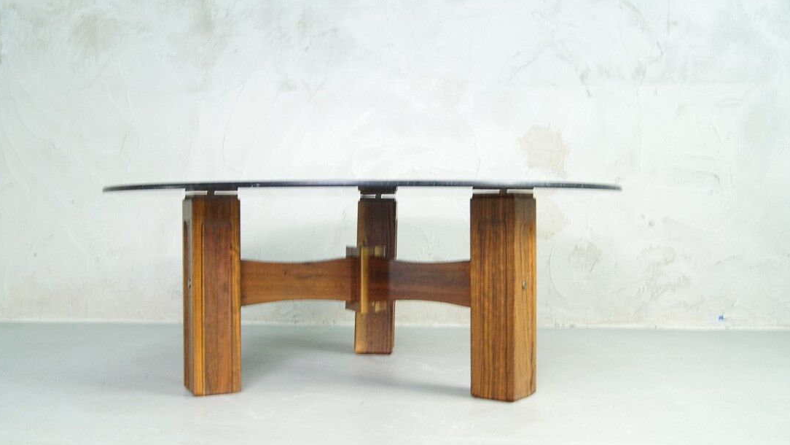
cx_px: 376
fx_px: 2087
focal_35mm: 100
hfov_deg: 21.4
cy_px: 242
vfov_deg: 12.2
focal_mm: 55
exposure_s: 1/25
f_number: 8
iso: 800
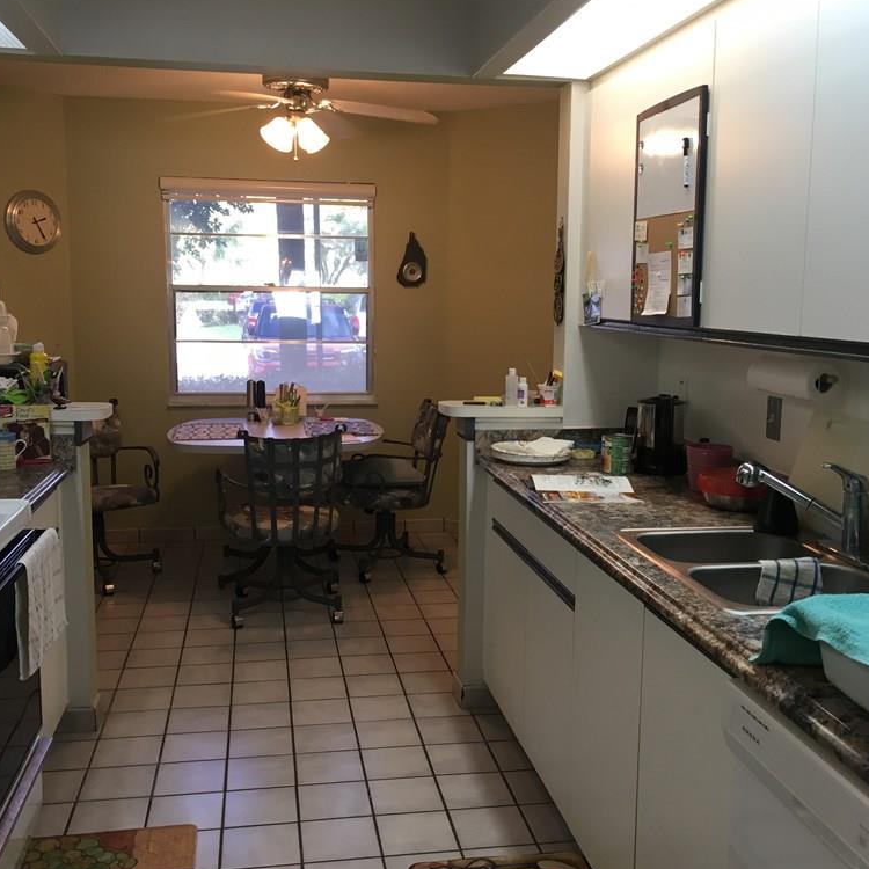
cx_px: 433
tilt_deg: -8.4
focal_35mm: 35
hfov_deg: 47.2
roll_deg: -1.4
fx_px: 994
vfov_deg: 47.2
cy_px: 437
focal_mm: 4.15
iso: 50
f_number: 2.2
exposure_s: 1/30
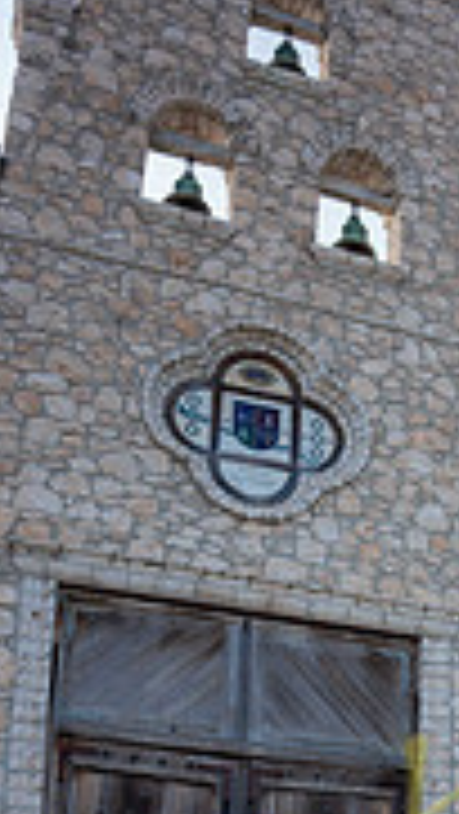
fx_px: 1124
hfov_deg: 21.0
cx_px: 598
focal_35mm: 52
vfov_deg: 32.5
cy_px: 989
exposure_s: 1/800
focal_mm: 20
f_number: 2.8
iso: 125
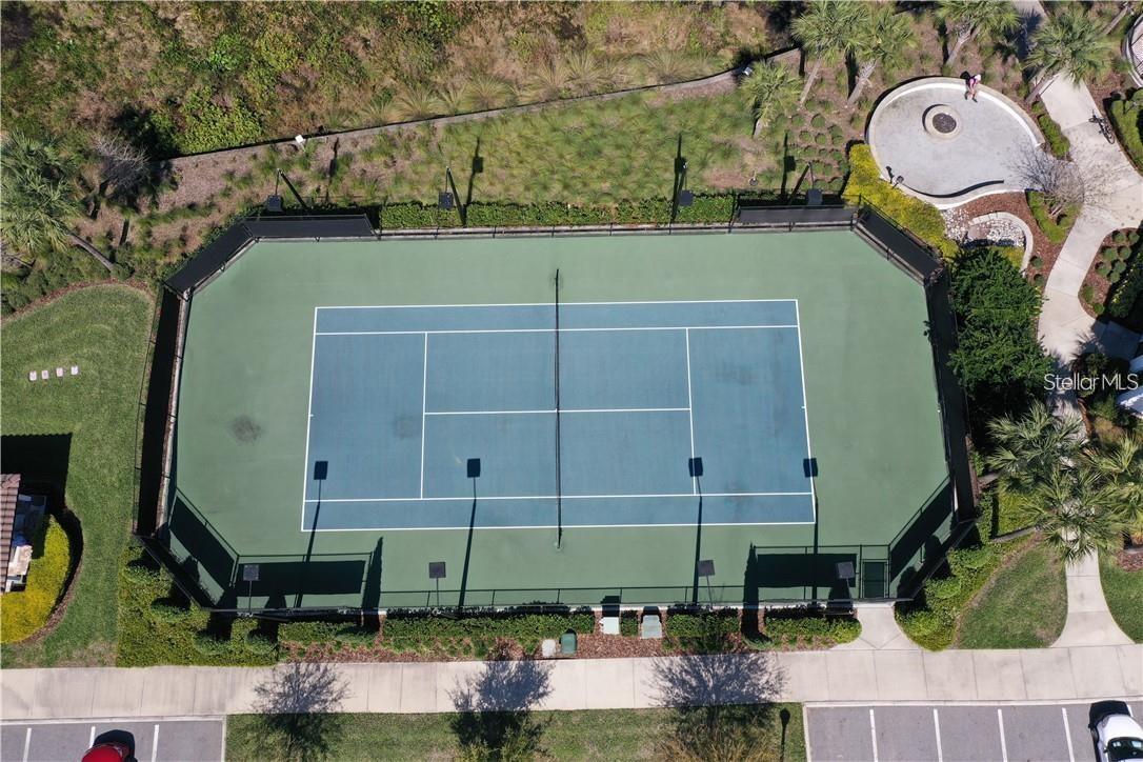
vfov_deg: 46.4
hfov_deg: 65.5
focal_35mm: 28
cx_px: 572
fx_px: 889
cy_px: 381
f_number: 5.6
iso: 100
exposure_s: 1/500
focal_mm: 10.26
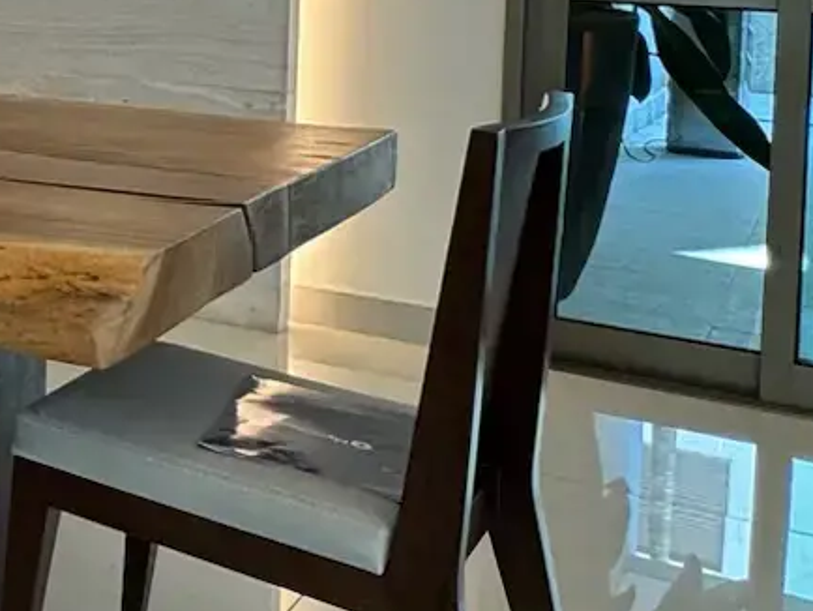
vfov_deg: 21.2
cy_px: -54
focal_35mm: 66
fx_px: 1551
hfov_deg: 22.6
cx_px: -478
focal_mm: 2.22
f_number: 2.2
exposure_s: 1/60
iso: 160
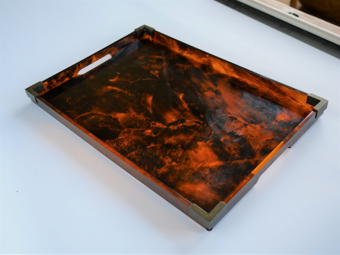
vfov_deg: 36.0
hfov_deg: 46.8
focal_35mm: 40
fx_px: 393
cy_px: 128
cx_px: 170
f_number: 2
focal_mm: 20
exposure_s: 1/160
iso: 200
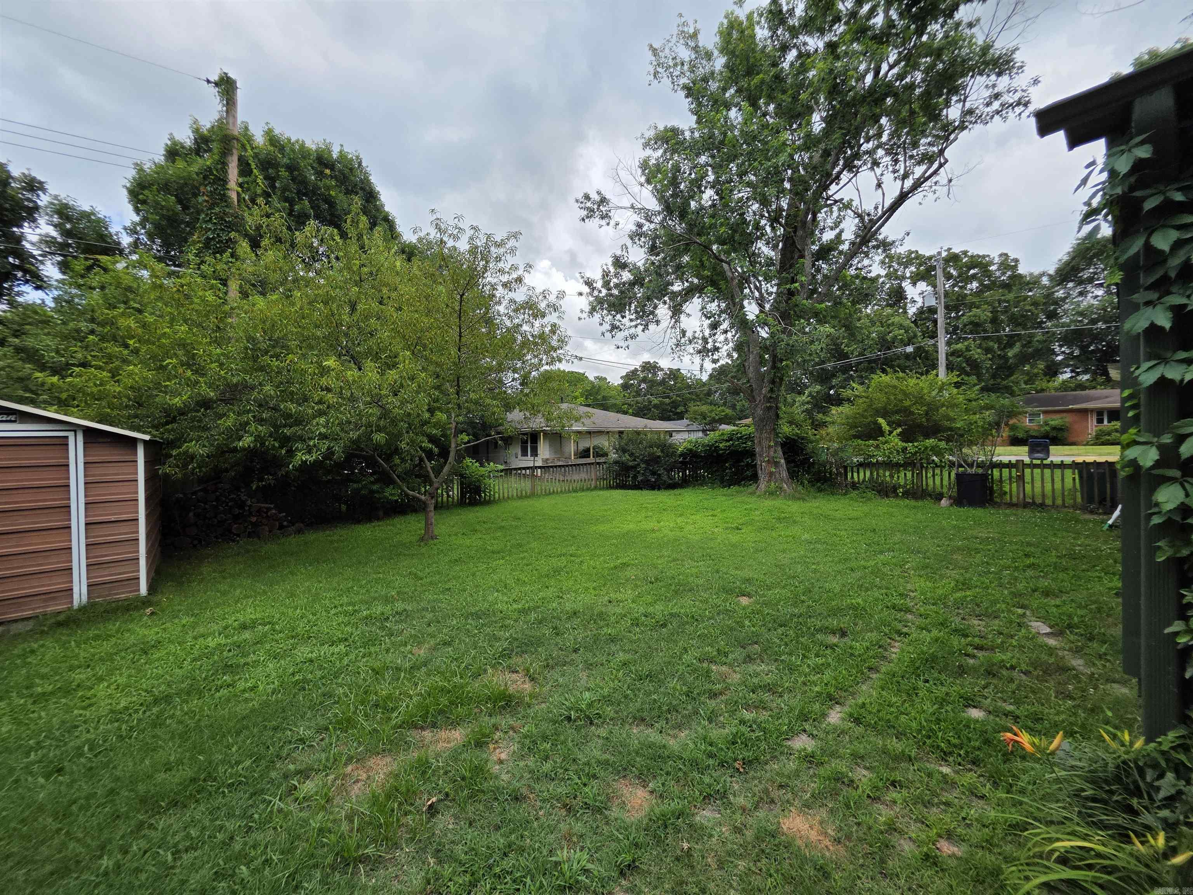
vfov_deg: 89.9
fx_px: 448
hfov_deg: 106.2
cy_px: 448
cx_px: 596
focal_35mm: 13
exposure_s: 1/1505
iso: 40
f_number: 1.9
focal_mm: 2.2
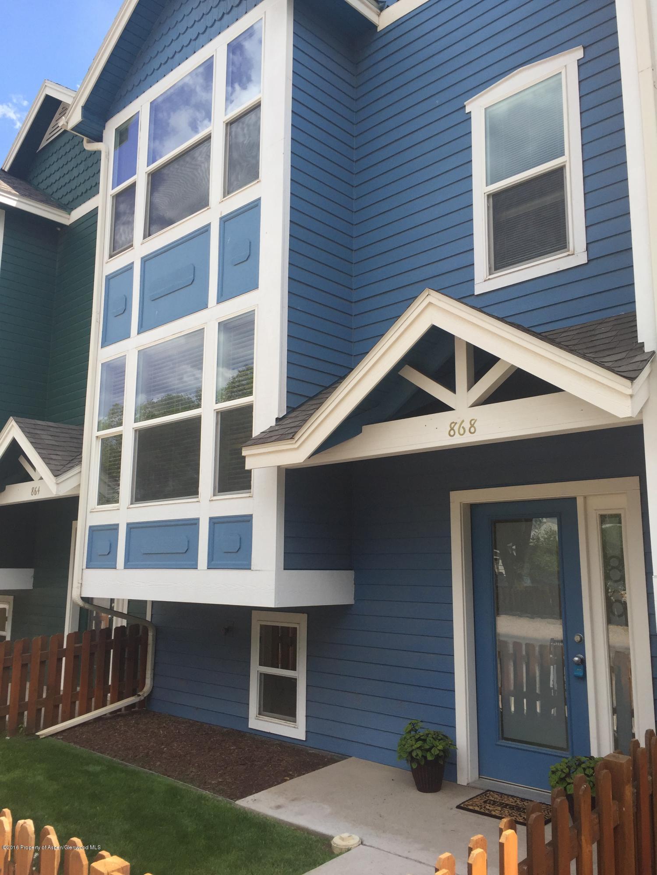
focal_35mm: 29
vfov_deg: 61.7
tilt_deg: +11.1
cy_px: 438
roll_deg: -0.4
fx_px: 734
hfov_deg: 48.2
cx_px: 328
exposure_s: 1/842
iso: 32
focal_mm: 4.15
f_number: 2.2
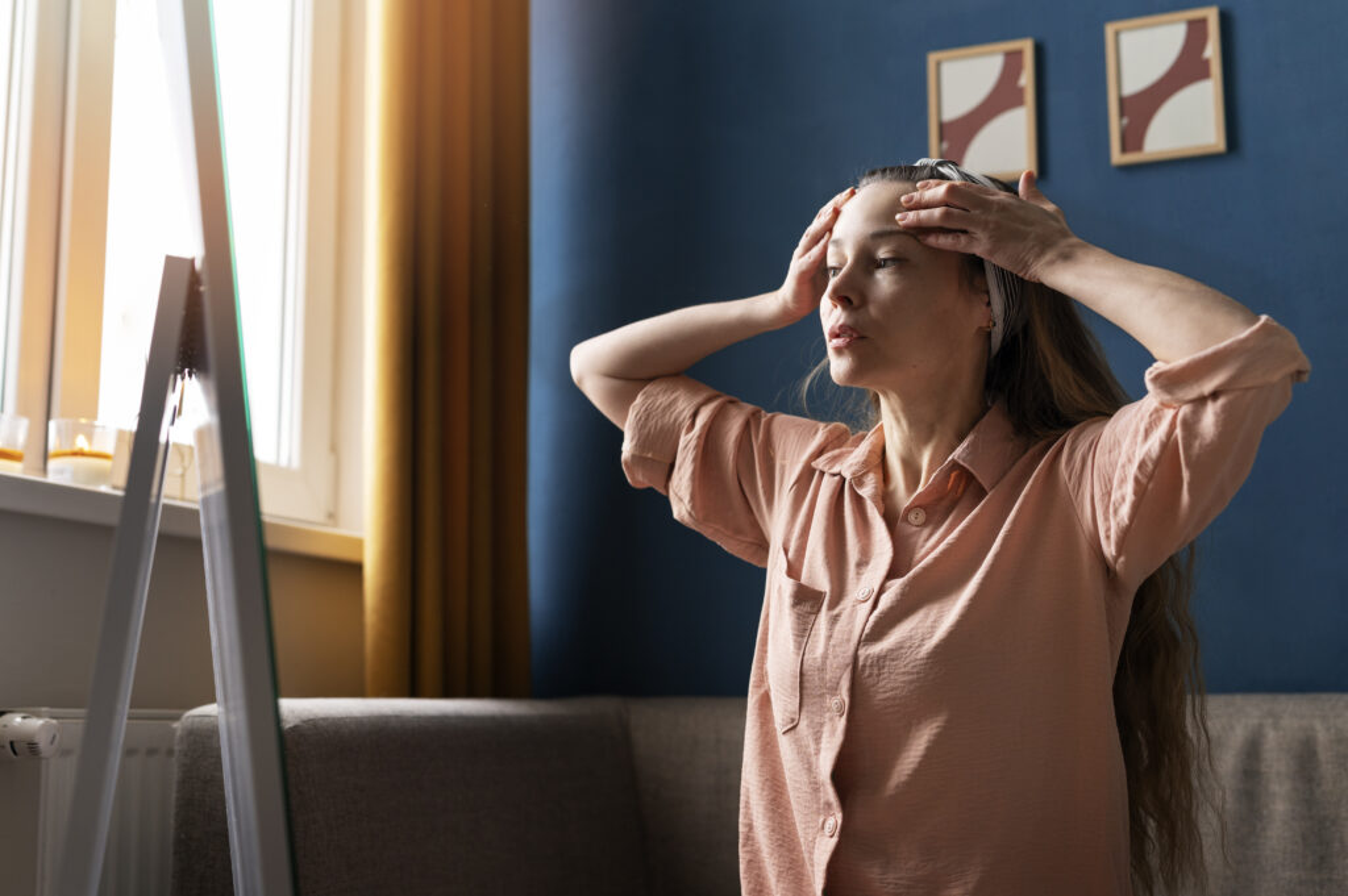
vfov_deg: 26.9
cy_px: 448
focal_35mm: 50
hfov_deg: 39.6
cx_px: 674
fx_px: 1871
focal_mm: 50
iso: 400
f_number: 2.8
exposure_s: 1/50
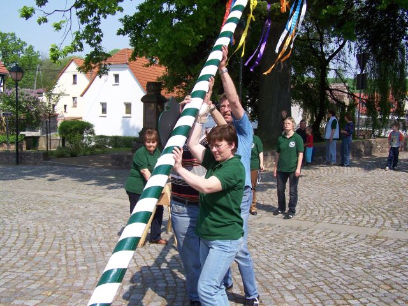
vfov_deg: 37.7
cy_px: 153
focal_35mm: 38
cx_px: 204
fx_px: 448
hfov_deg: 49.0
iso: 64
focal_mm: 6.3
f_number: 4
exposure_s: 1/400
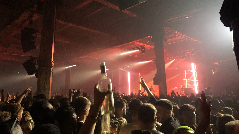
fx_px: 196
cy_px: 48
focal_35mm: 31
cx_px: 119
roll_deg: +2.6
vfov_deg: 37.5
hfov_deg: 62.6
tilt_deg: +12.2
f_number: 1.8
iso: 100
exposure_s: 1/6
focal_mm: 3.99
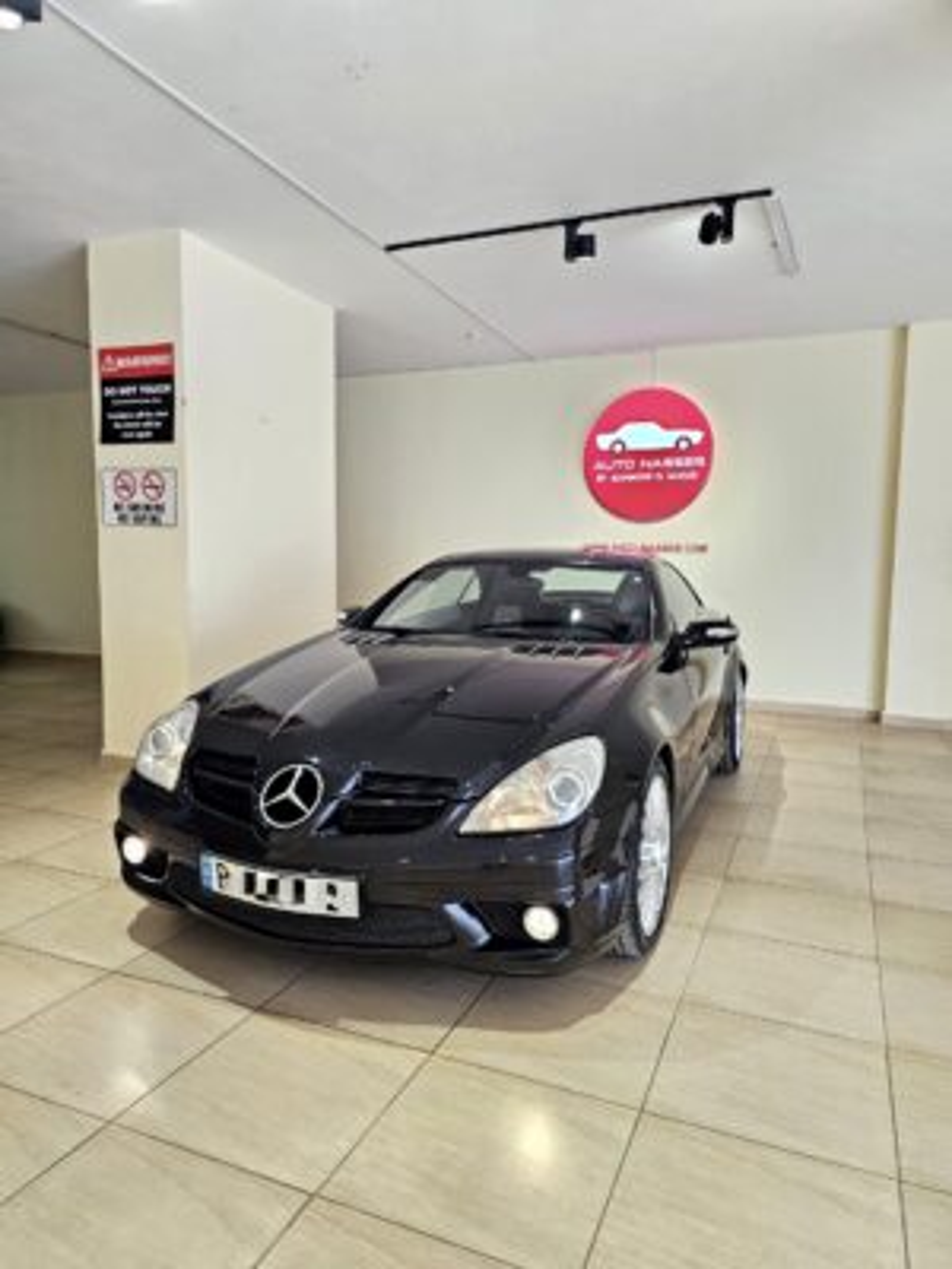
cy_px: 634
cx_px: 476
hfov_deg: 58.9
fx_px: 843
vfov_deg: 73.9
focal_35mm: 23
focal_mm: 6.3
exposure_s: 1/100
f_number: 1.7
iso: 125
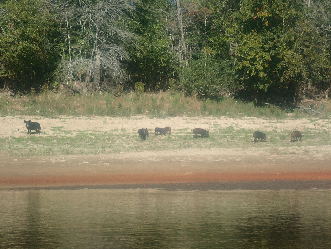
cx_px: 166
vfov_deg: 14.8
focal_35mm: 100
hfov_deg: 19.6
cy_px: 124
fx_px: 956
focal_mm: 18
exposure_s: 1/250
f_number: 6.3
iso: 100
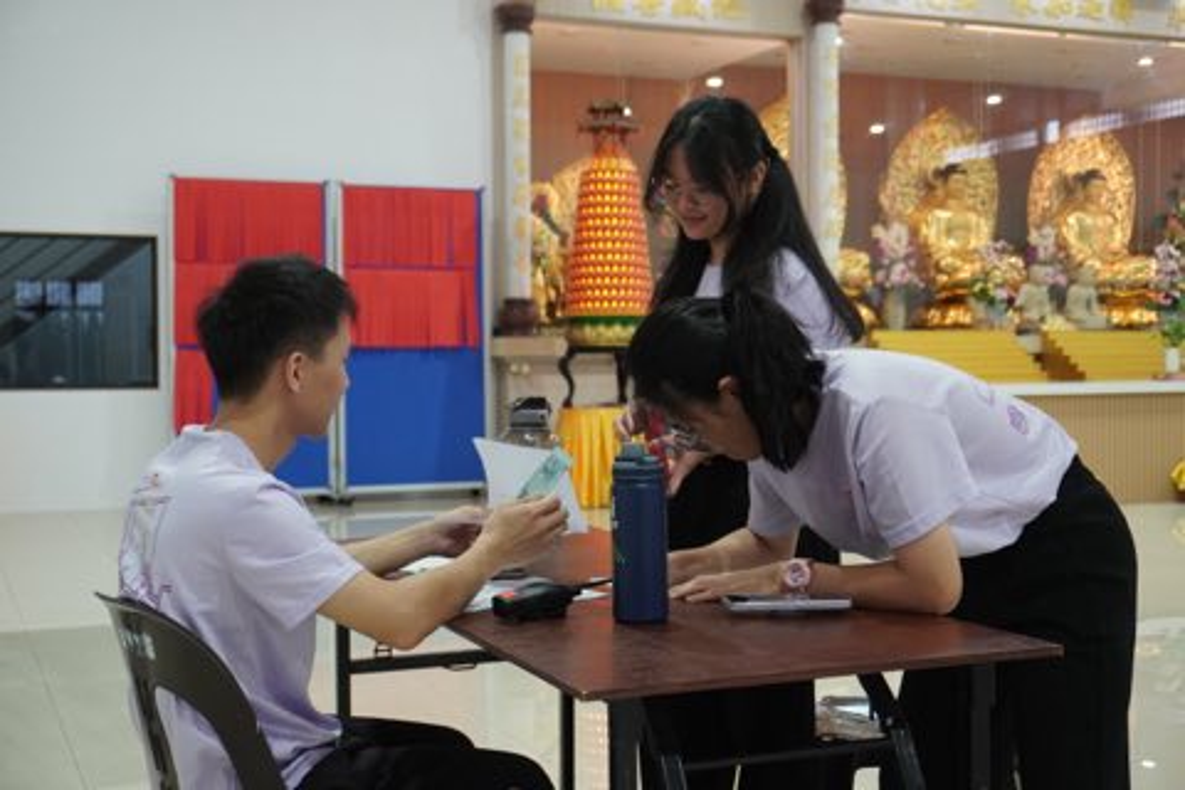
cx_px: 592
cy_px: 395
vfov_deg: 28.9
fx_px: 1531
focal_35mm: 46
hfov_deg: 42.3
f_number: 5
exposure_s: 1/160
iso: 1600
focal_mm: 31
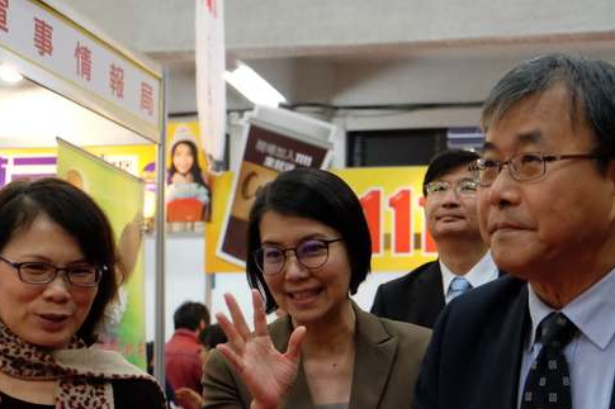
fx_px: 1110
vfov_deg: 20.8
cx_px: 355
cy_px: 294
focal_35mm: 65
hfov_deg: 30.9
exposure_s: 1/250
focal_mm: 30.2
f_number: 3.6
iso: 5000
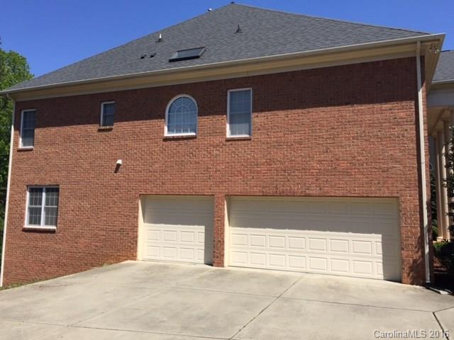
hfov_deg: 61.7
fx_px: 380
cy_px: 170
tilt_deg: +6.5
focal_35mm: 29
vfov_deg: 48.2
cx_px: 227
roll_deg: -2.8
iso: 32
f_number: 2.2
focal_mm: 4.15
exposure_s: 1/2475
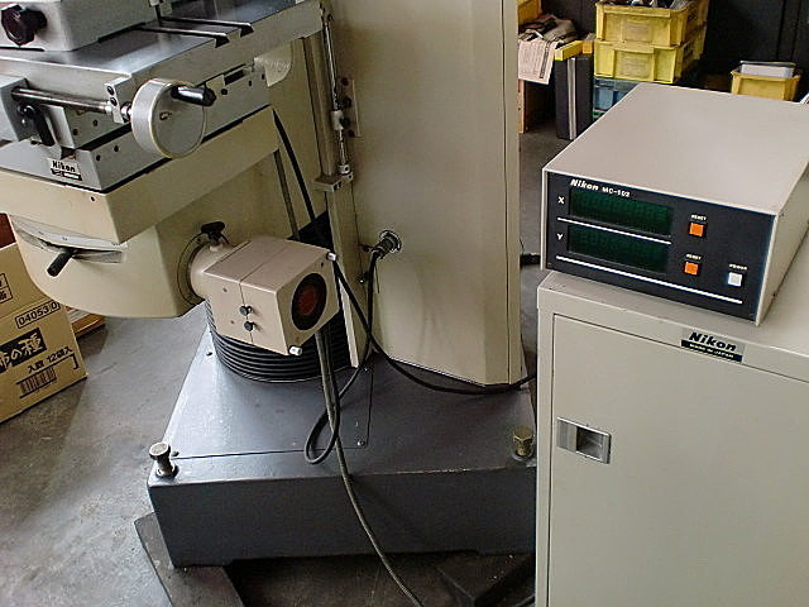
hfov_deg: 52.6
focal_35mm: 35
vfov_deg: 40.7
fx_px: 818
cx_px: 404
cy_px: 304
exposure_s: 1/60
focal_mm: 6.3
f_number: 3.1
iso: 200
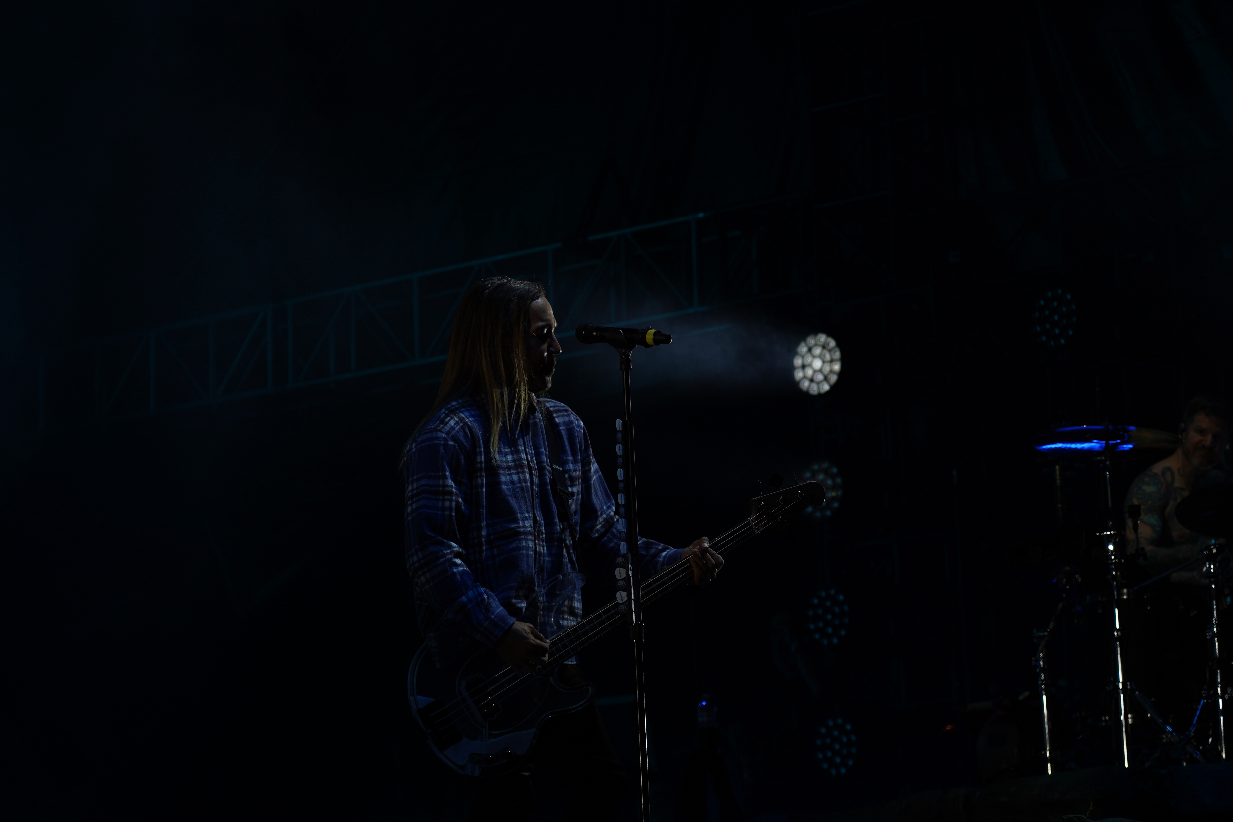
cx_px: 616
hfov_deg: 19.5
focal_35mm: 105
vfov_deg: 13.0
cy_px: 411
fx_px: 3596
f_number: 4.5
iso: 100
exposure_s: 1/200
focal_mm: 105
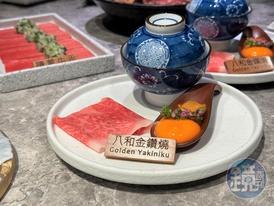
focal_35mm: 48
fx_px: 380
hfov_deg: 39.7
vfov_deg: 30.3
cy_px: 103
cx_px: 137
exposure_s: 1/120
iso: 80
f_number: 1.78
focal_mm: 6.86
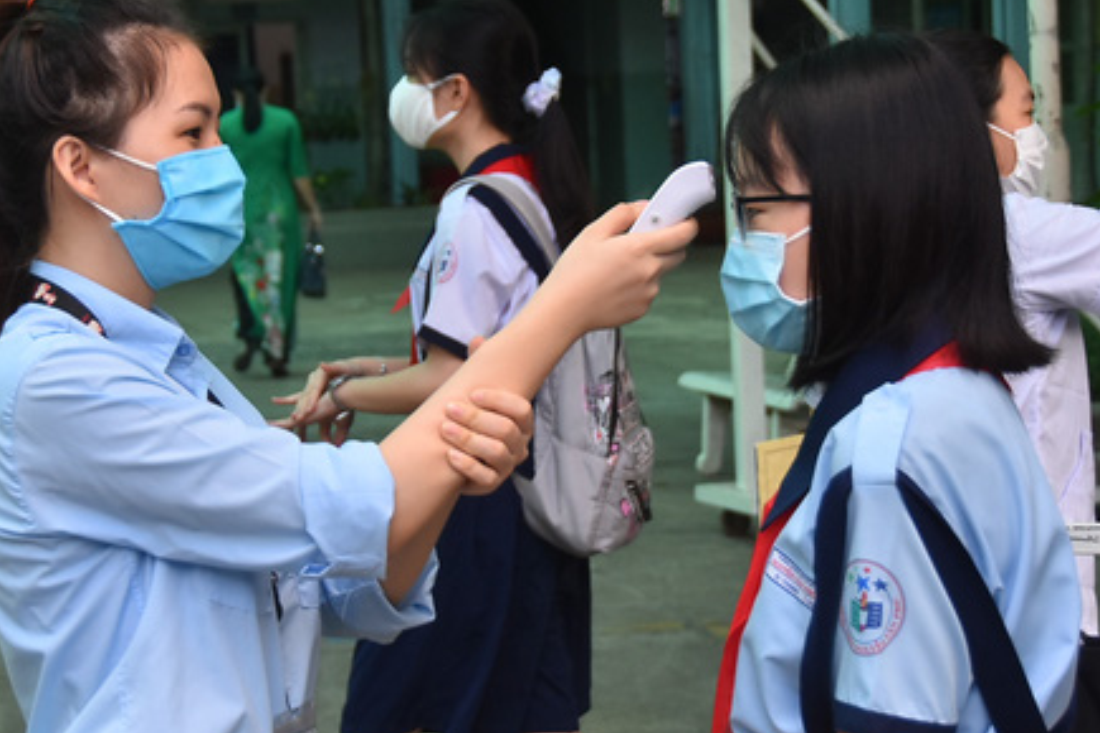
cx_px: 559
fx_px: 3605
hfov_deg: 17.3
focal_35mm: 118
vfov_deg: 11.6
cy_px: 313
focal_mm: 50
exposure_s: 1/200
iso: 400
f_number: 5
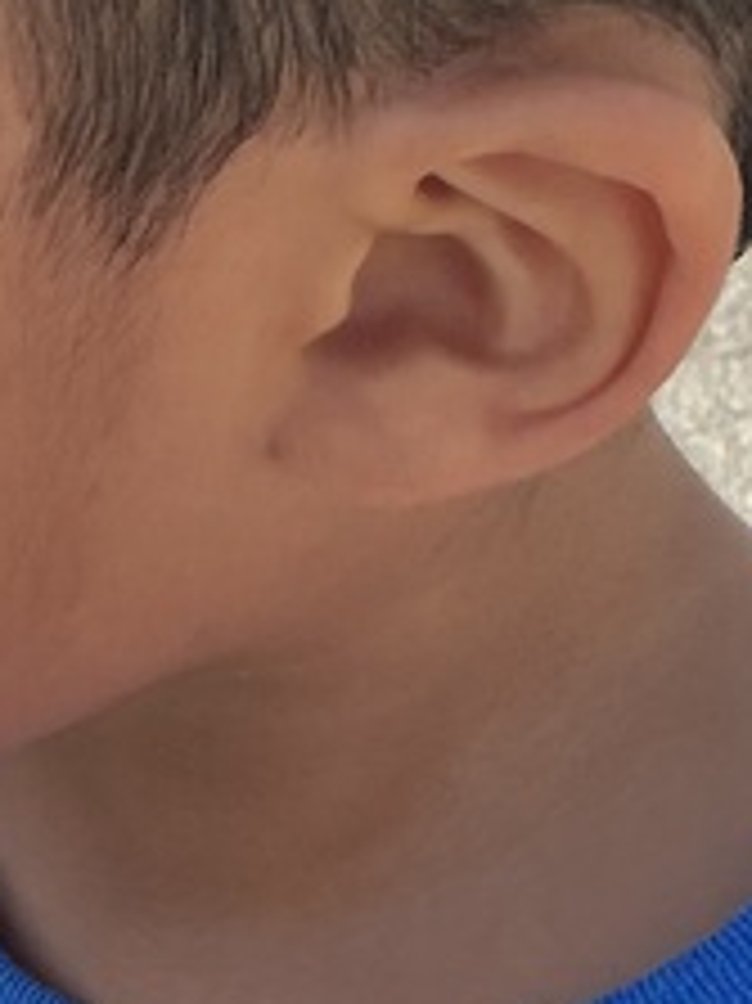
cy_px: 455
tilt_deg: -33.3
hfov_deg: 11.1
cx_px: 86
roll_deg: +4.9
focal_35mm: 133
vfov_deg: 14.8
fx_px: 3856
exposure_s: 1/709
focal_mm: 3
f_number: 1.8
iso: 25
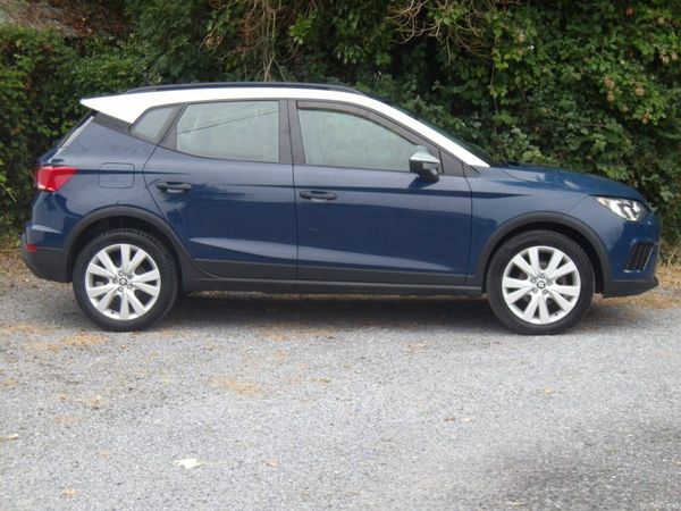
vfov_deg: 21.0
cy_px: 256
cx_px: 340
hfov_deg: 27.8
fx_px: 1377
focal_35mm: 70
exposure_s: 1/69
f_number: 4.9
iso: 100
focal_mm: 12.5
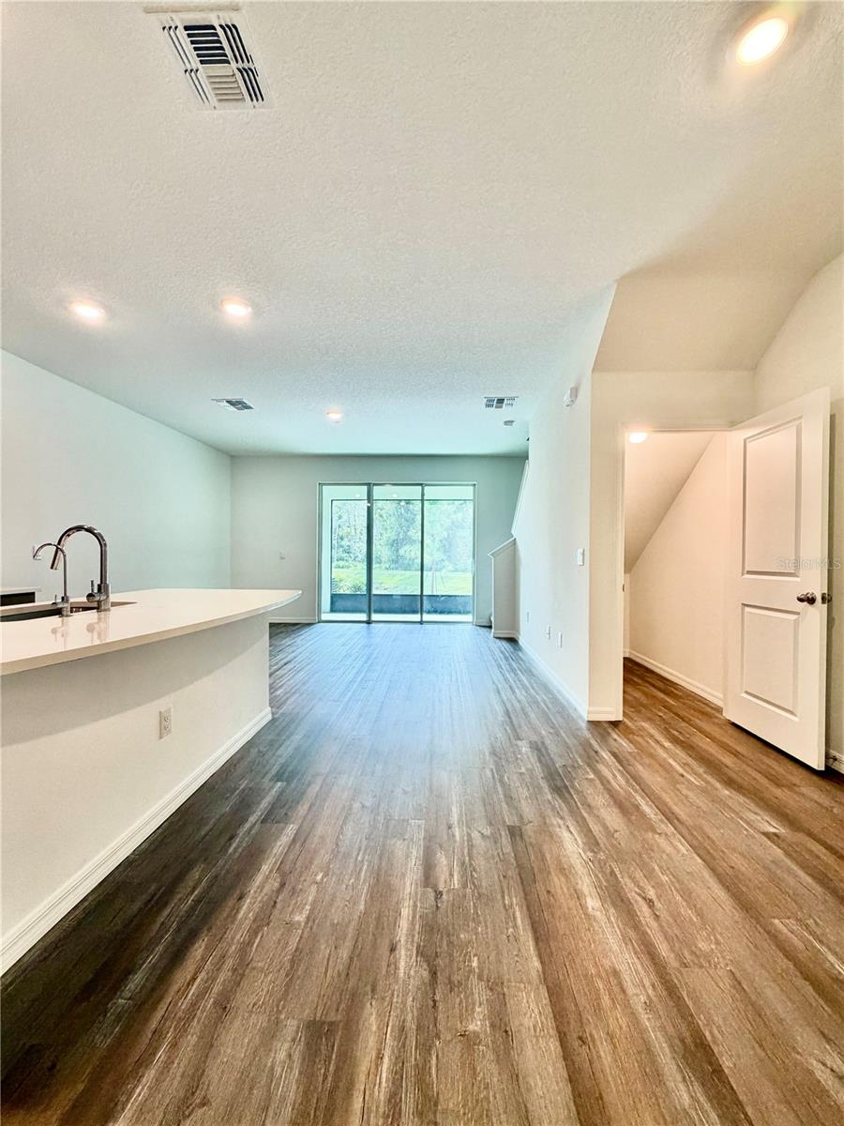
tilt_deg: -0.5
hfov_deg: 85.7
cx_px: 422
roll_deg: -0.7
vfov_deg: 102.1
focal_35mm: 14
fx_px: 455
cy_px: 563
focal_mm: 2.22
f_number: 2.2
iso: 250
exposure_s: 1/120
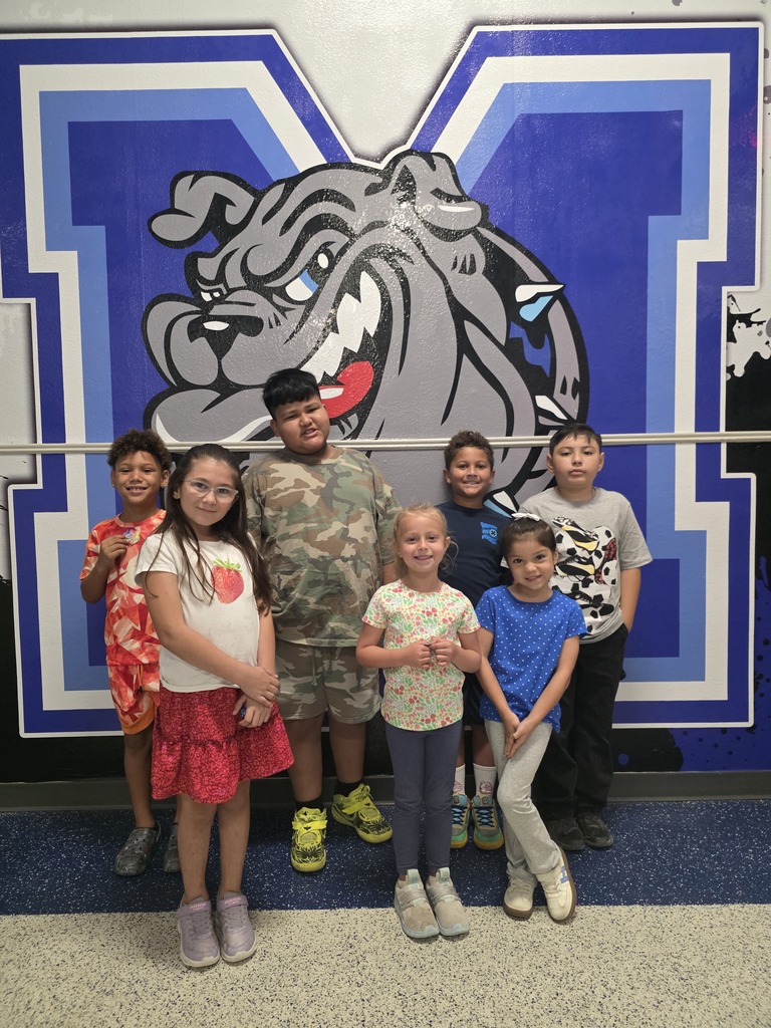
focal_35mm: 23
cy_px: 514
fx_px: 683
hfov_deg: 58.9
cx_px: 386
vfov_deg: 73.9
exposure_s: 1/120
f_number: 1.7
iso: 1250
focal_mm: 6.3
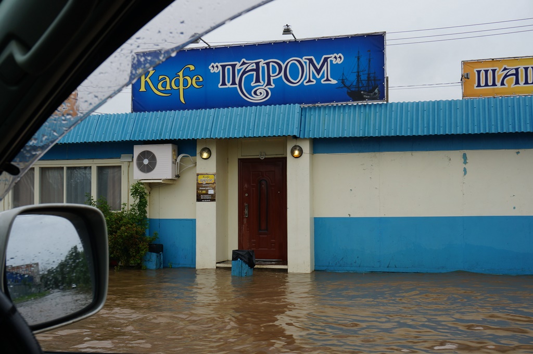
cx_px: 266
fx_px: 621
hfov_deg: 46.5
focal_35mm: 42
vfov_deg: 31.8
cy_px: 177
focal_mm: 28
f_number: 11
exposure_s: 1/80
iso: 100
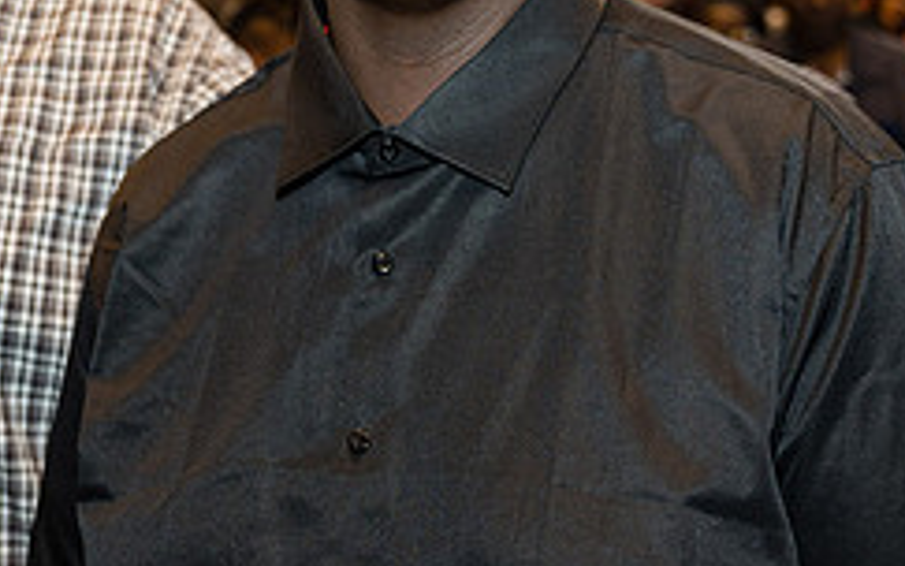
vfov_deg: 14.5
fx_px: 2220
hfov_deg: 23.0
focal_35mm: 90
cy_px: 180
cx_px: 347
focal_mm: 29.8
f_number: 2.8
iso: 640
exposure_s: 1/250
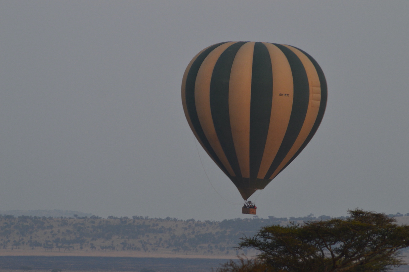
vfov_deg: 3.0
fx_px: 5108
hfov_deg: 4.6
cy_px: 136
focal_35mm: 450
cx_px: 204
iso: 400
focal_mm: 300
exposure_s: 1/125
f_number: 9
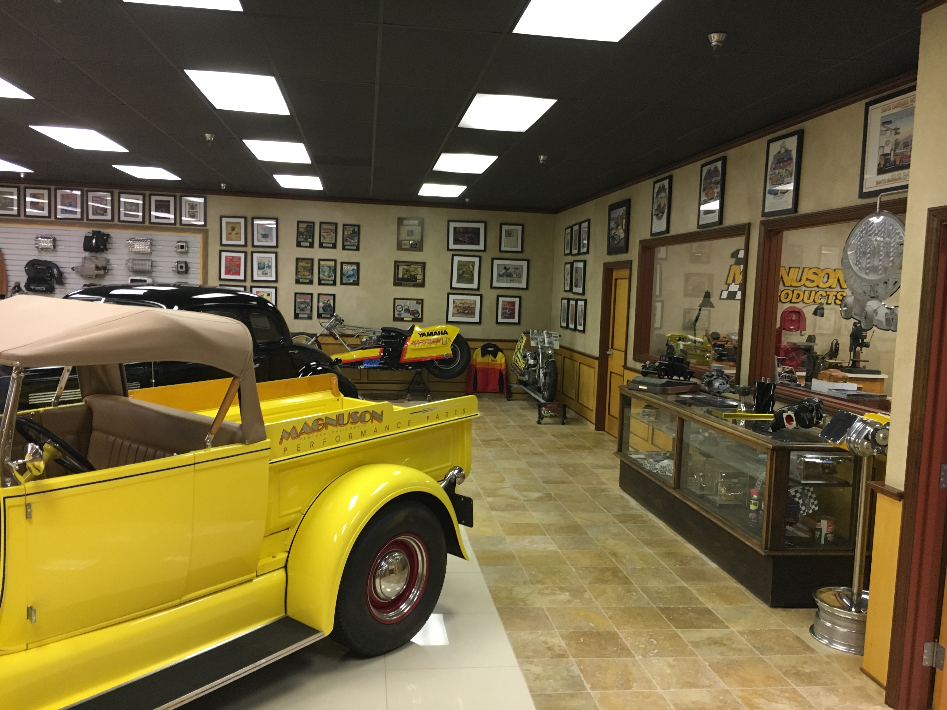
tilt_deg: -5.2
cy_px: 355
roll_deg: -1.9
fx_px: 793
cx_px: 474
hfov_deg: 61.7
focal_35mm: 29
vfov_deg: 48.2
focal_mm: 4.15
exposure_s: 1/30
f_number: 2.2
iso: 125
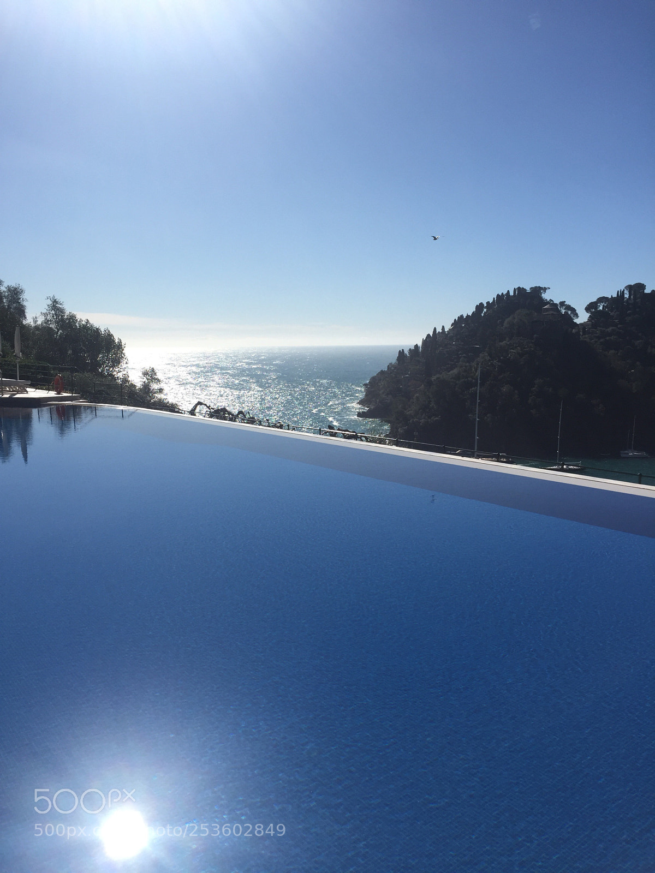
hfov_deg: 48.2
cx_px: 328
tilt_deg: -6.3
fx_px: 732
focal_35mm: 29
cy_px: 436
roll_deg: +0.4
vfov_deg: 61.7
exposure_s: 1/3597
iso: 32
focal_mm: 4.15
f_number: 2.2
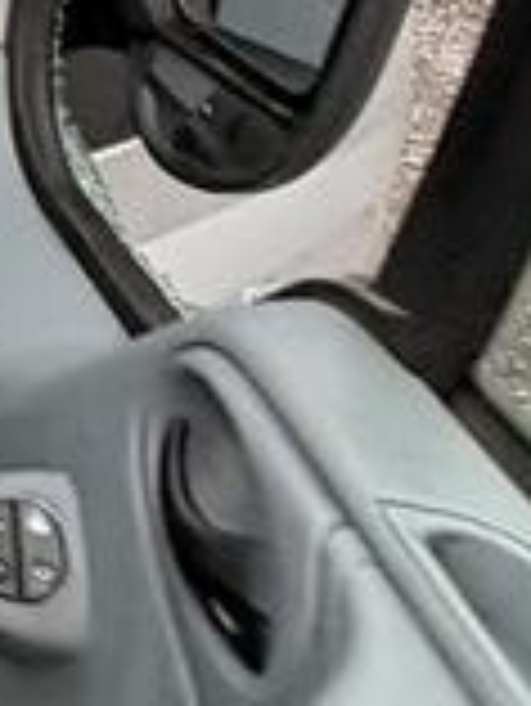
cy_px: -229
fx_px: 1634
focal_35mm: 80
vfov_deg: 21.8
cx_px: -788
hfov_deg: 13.2
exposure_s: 1/99
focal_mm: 2.22
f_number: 2.2
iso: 64
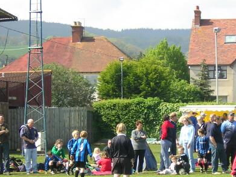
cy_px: 120
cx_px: 159
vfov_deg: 8.4
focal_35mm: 177
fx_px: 1206
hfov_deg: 11.2
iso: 100
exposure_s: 1/169
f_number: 4.7
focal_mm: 14.1
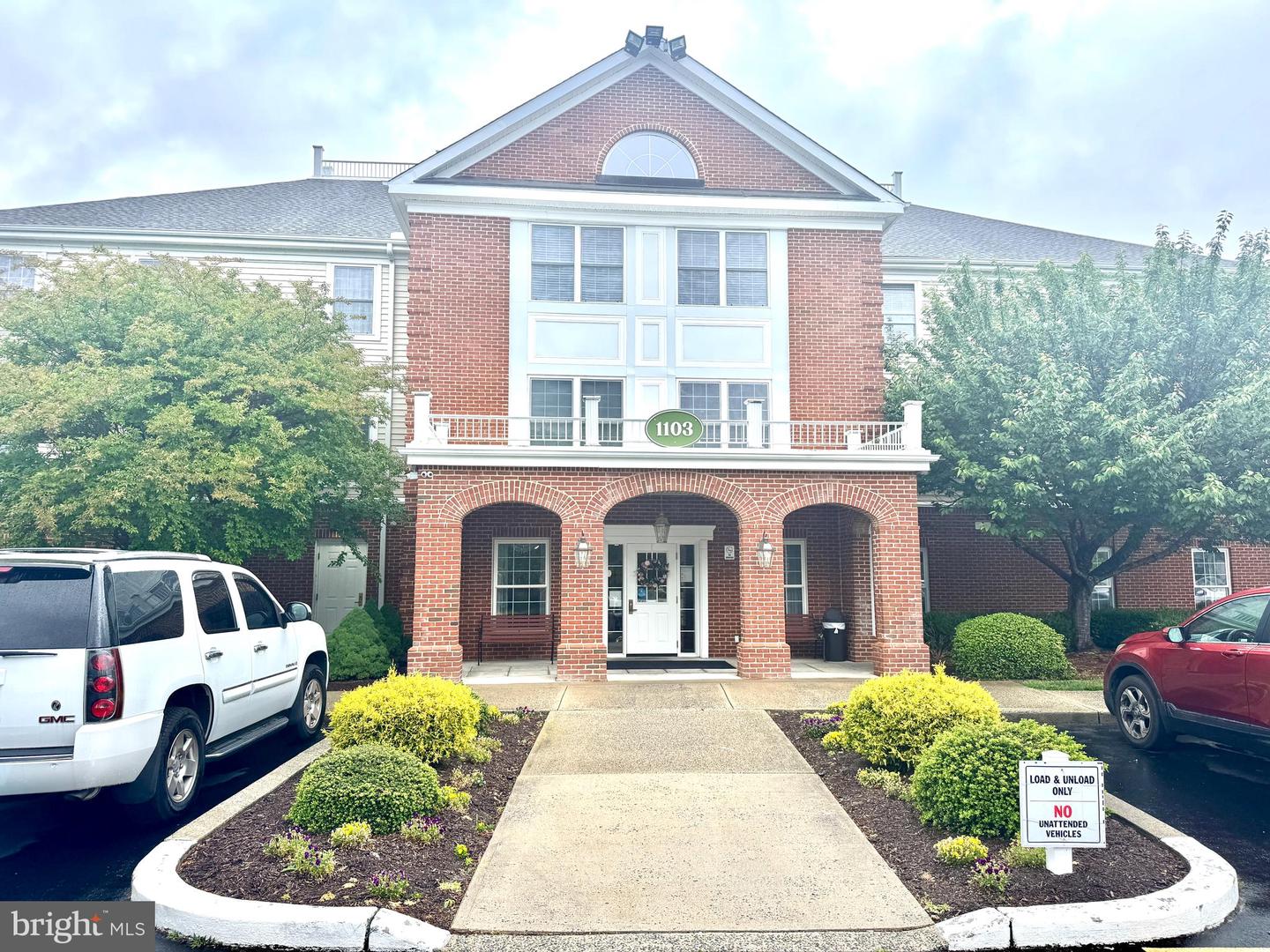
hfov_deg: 71.6
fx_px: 881
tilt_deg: +6.4
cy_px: 476
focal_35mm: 24
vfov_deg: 56.8
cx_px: 635
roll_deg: +0.0
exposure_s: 1/1425
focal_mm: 6.76
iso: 80
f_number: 1.78
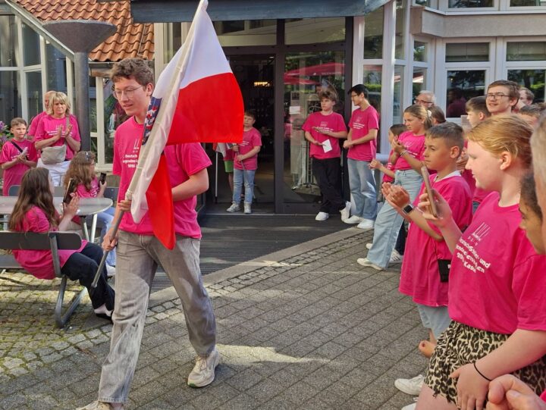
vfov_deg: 58.9
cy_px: 205
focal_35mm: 23
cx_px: 273
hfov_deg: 73.9
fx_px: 363
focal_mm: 5.54
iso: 50
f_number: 1.8
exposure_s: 1/560
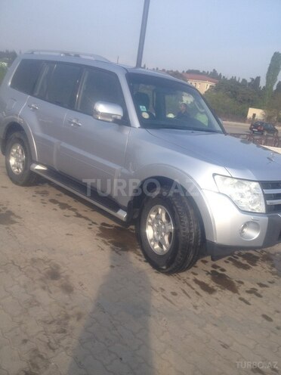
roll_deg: -7.3
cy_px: 188
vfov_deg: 52.6
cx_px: 140
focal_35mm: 35
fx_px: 379
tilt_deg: -16.4
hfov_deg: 40.7
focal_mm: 4.28
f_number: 2.4
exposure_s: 1/1042
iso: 50
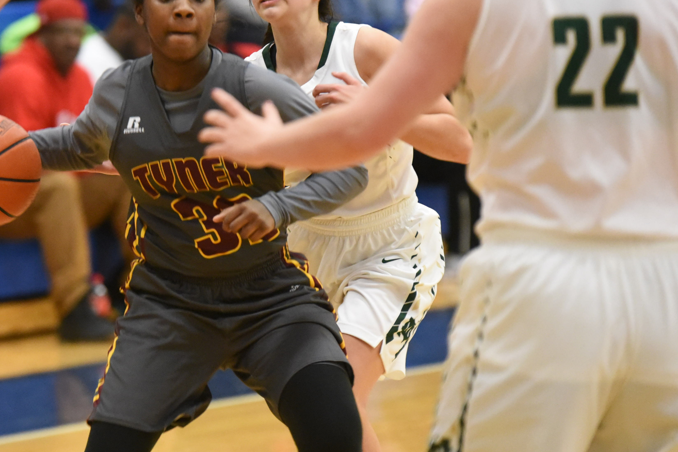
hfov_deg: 6.1
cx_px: 141
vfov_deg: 4.1
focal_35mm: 338
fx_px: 6365
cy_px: 198
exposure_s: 1/320
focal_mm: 185
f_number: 3.2
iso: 6400
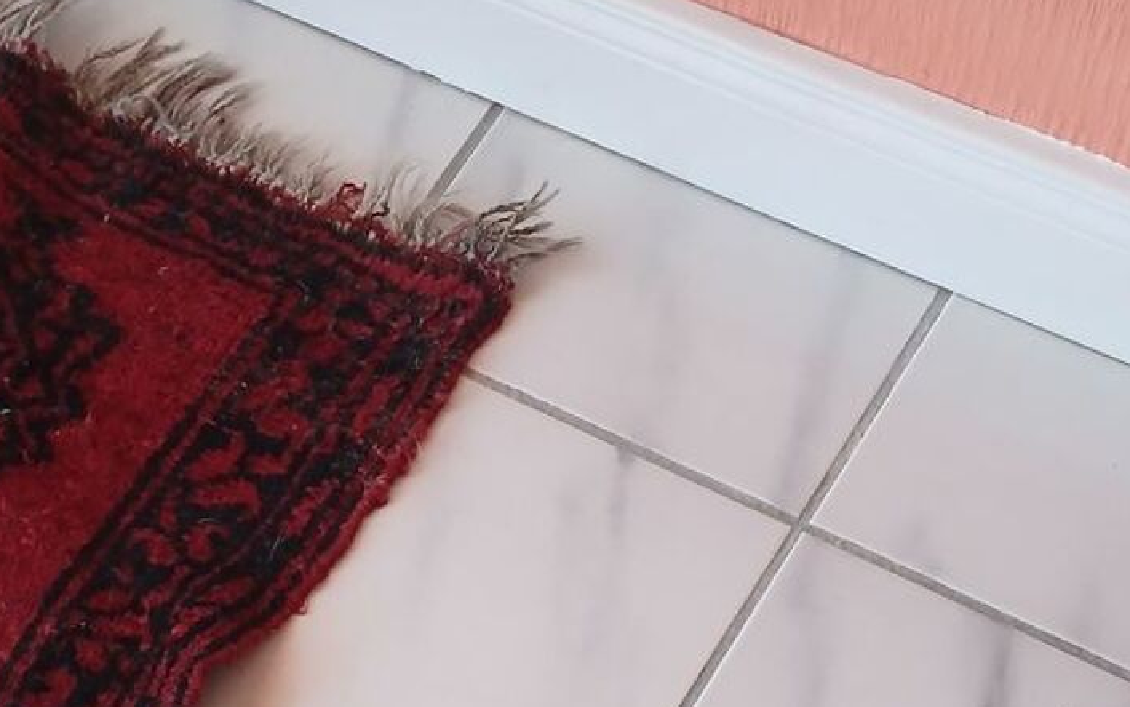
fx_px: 1663
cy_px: 1052
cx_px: 524
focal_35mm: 54
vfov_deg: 20.6
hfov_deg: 37.5
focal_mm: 3.98
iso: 250
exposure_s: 1/50
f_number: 1.8
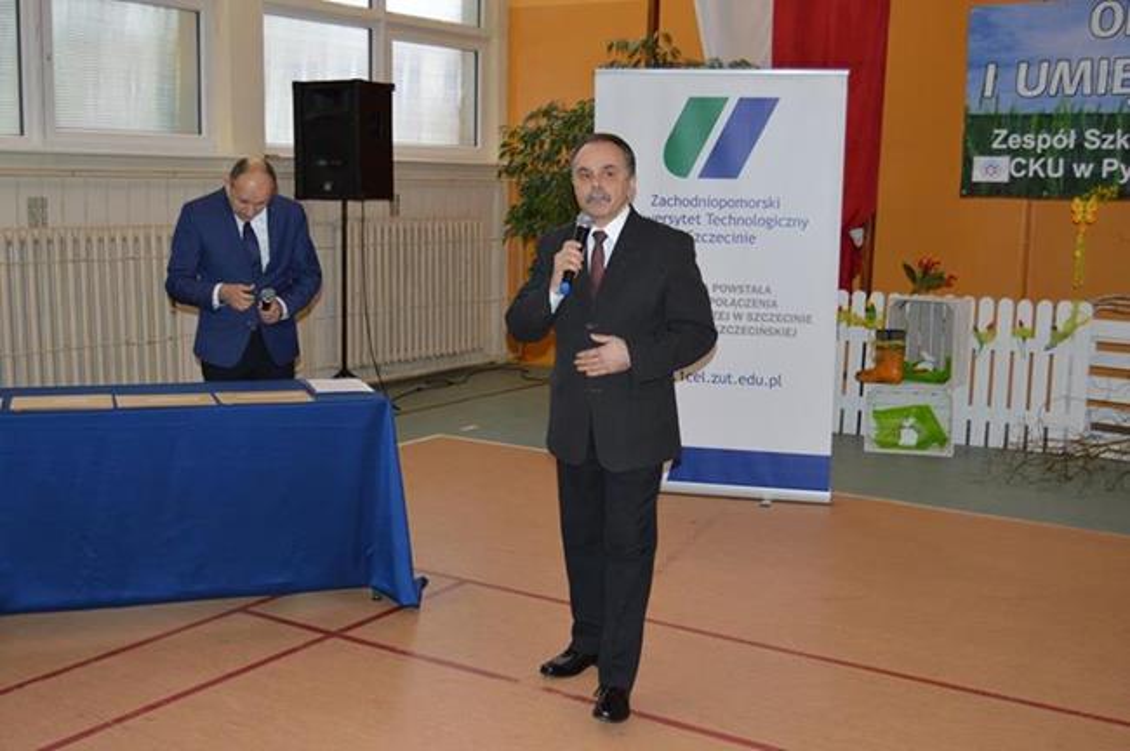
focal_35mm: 42
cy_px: 376
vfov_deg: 31.8
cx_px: 565
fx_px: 1317
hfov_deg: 46.4
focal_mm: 28
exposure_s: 1/60
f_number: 4
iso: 450
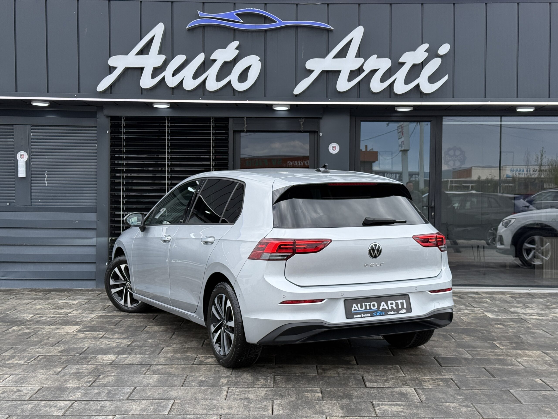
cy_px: 210
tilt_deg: -0.8
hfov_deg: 39.7
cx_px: 279
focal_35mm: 48
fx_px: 774
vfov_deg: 30.3
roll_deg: -0.6
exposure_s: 1/1116
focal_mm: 6.76
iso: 64
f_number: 1.78
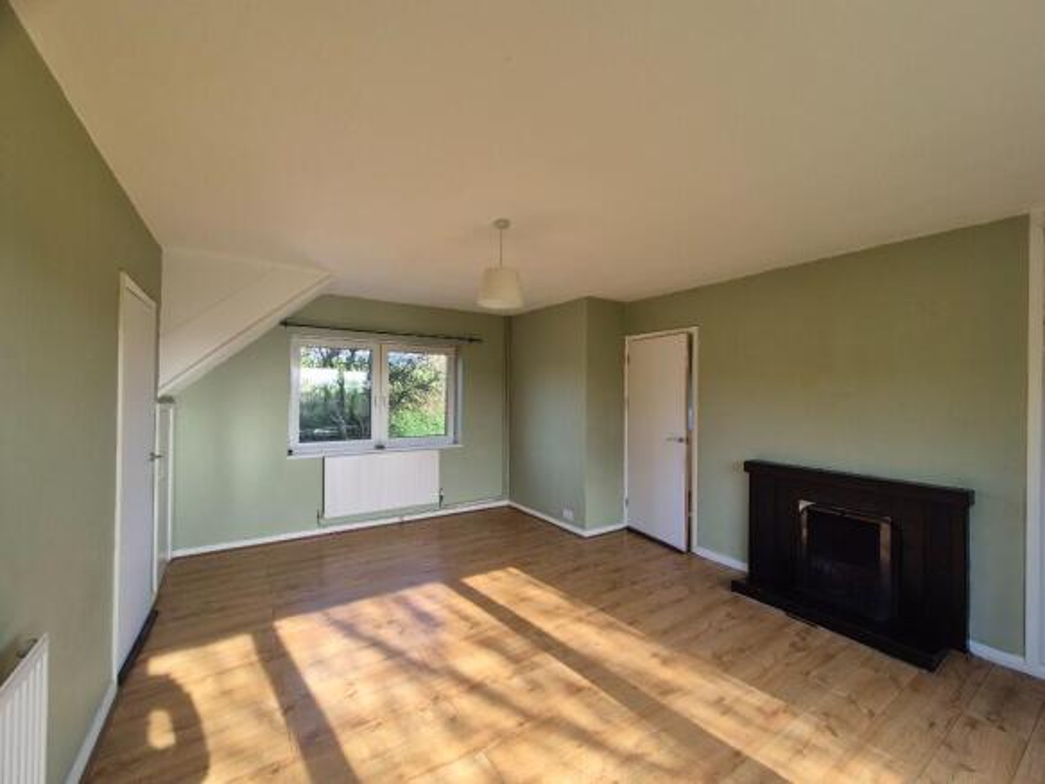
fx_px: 392
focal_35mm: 13
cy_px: 392
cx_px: 522
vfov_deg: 89.9
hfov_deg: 106.2
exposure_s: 1/159
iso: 50
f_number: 2.2
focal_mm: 2.2
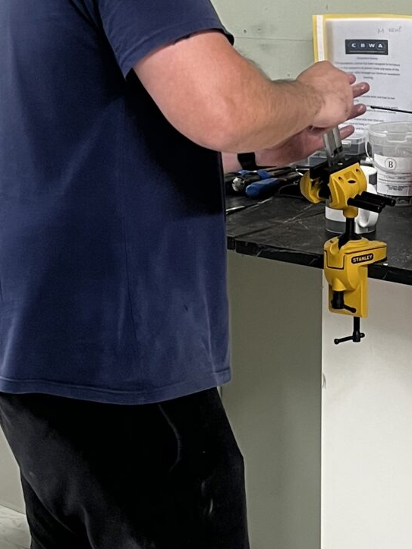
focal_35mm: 92
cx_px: 102
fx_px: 1459
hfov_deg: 16.0
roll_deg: +1.2
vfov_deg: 21.3
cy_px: 259
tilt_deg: -11.9
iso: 80
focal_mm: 5.7
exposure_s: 1/50
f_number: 1.5
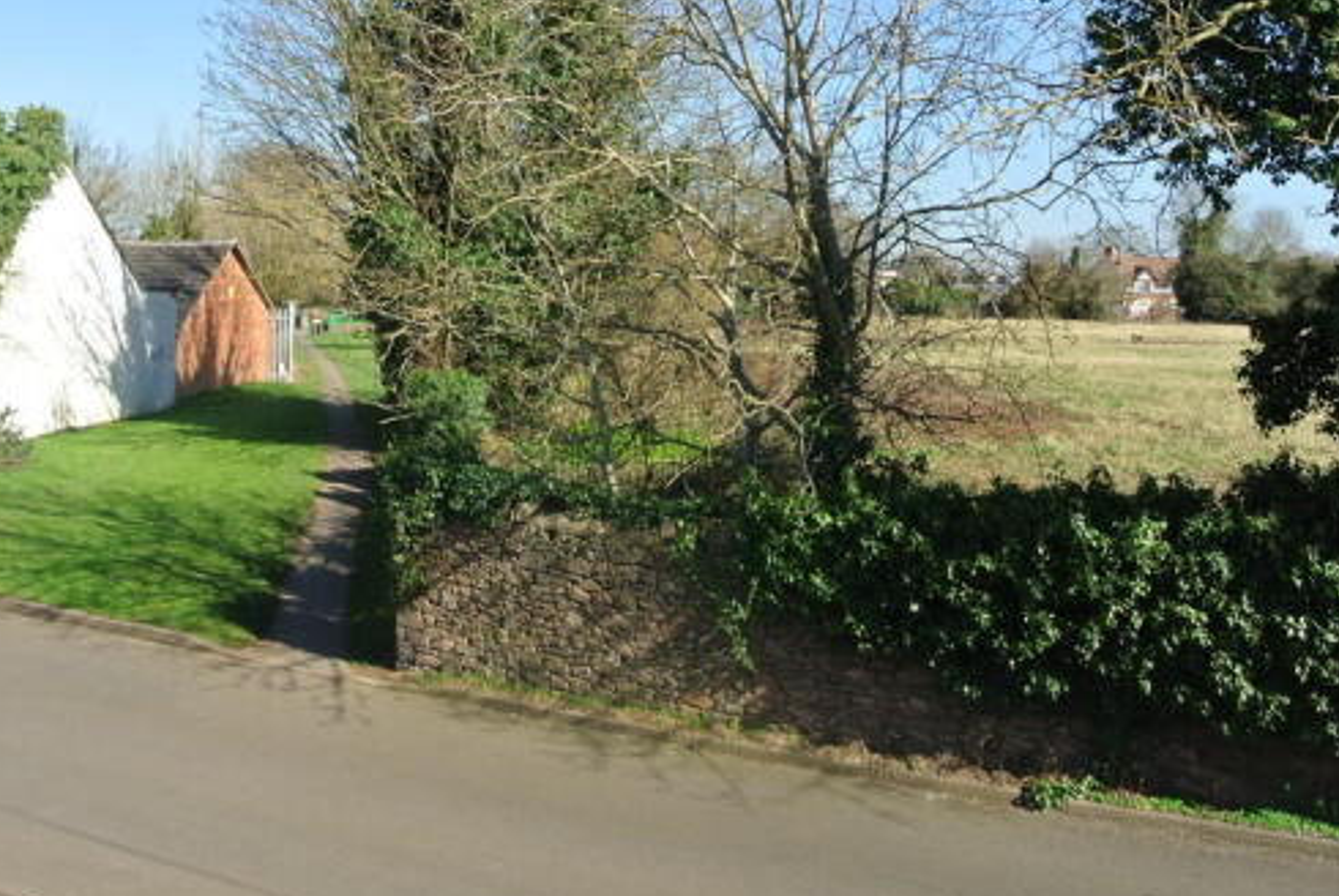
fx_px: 1341
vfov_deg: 36.9
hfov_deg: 52.5
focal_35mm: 36
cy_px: 392
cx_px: 499
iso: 100
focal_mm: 10
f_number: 13
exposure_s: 1/60
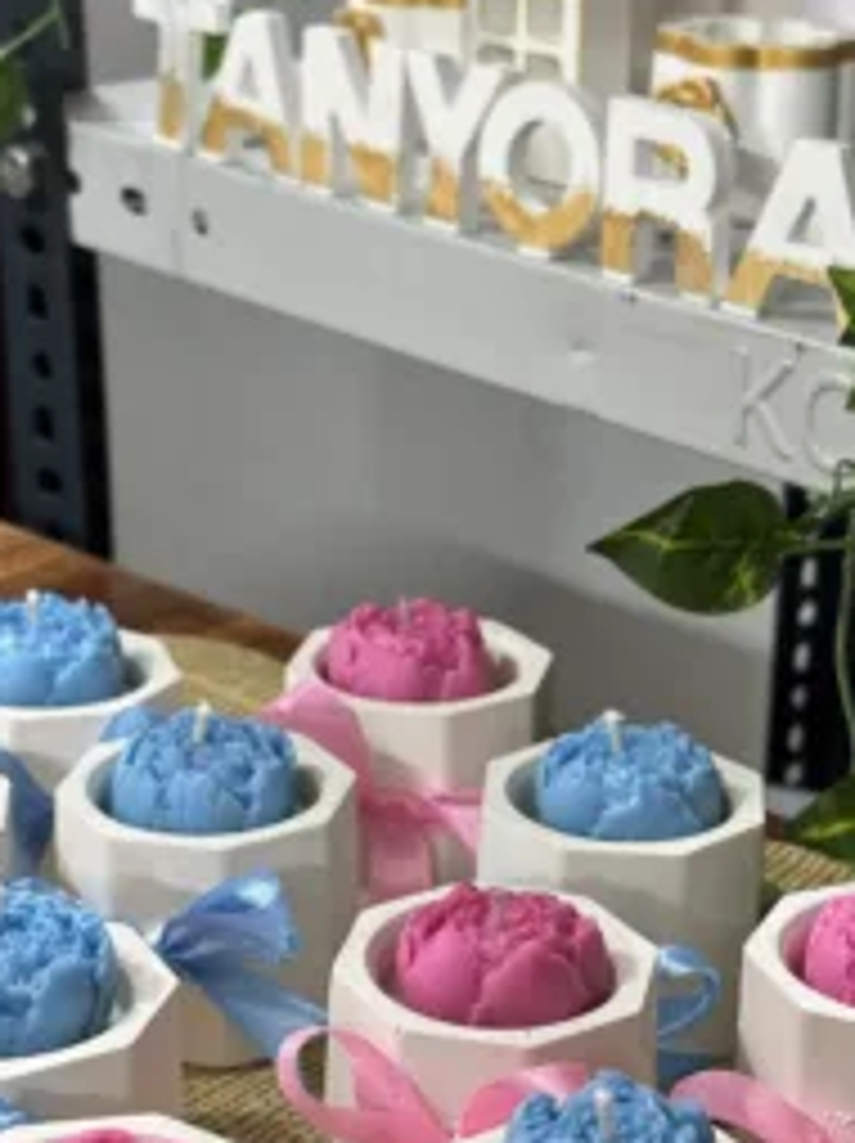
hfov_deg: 18.0
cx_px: 414
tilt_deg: -24.9
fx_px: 2705
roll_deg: -1.8
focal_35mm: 82
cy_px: 770
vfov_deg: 23.7
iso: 160
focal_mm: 5.96
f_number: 1.6
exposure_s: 1/33
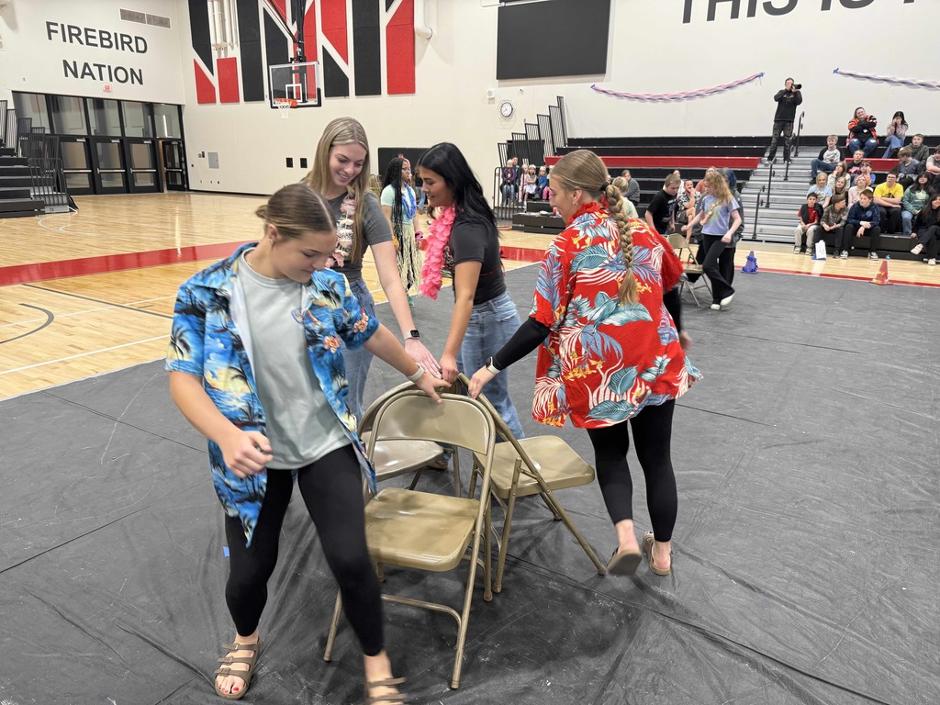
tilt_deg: -16.4
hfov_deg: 71.6
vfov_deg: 56.8
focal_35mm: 24
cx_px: 470
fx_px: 652
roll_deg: +0.3
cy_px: 352
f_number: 1.78
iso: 125
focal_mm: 6.76
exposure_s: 1/60
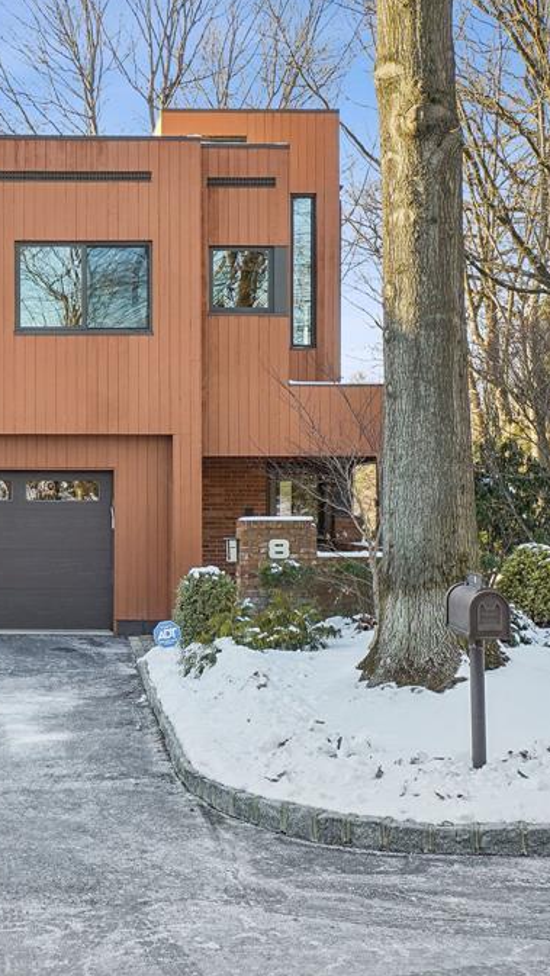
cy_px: 489
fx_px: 1114
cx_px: 73
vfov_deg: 47.3
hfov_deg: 26.9
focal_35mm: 43
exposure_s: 1/50
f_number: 8
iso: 200
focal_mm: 18
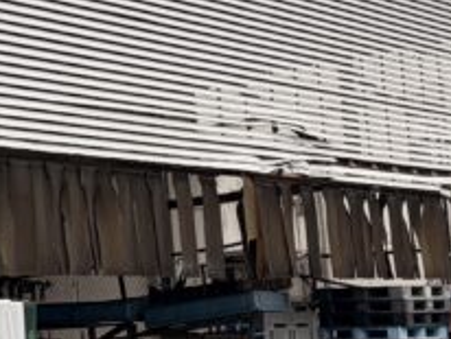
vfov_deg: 11.5
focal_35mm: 129
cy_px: 103
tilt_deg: +9.0
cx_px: -77
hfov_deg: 14.8
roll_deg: +3.6
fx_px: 1683
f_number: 1.6
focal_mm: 5.96
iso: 50
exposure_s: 1/3279
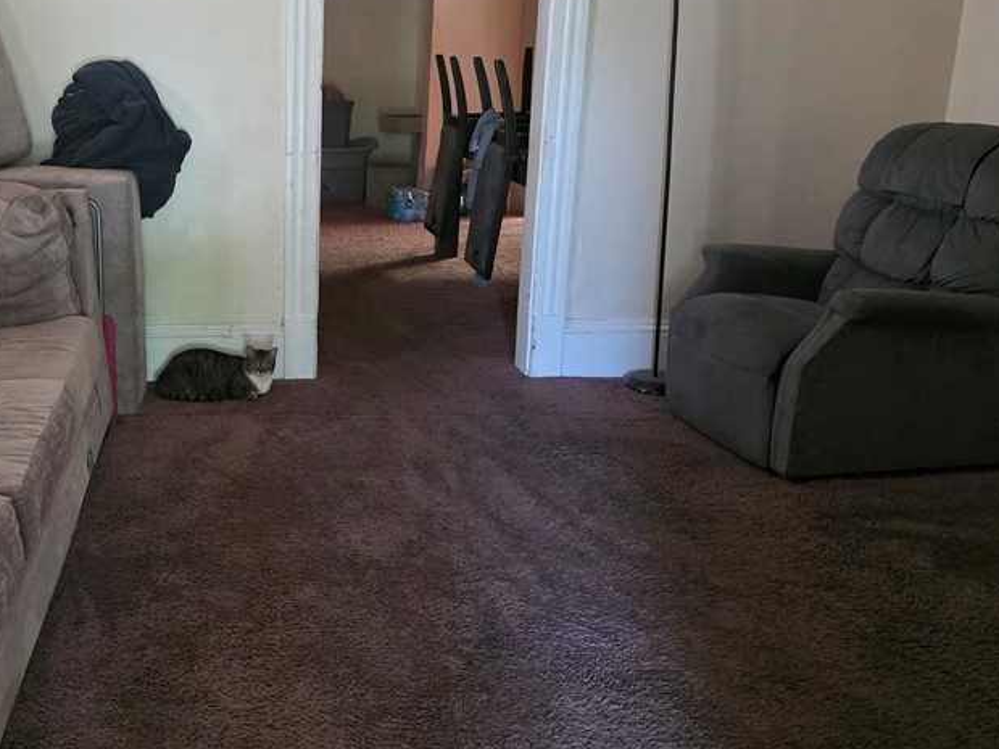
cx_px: 272
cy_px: 312
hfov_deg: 47.5
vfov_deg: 37.6
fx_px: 1097
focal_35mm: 38
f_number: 1.7
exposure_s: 1/120
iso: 2000
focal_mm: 6.3
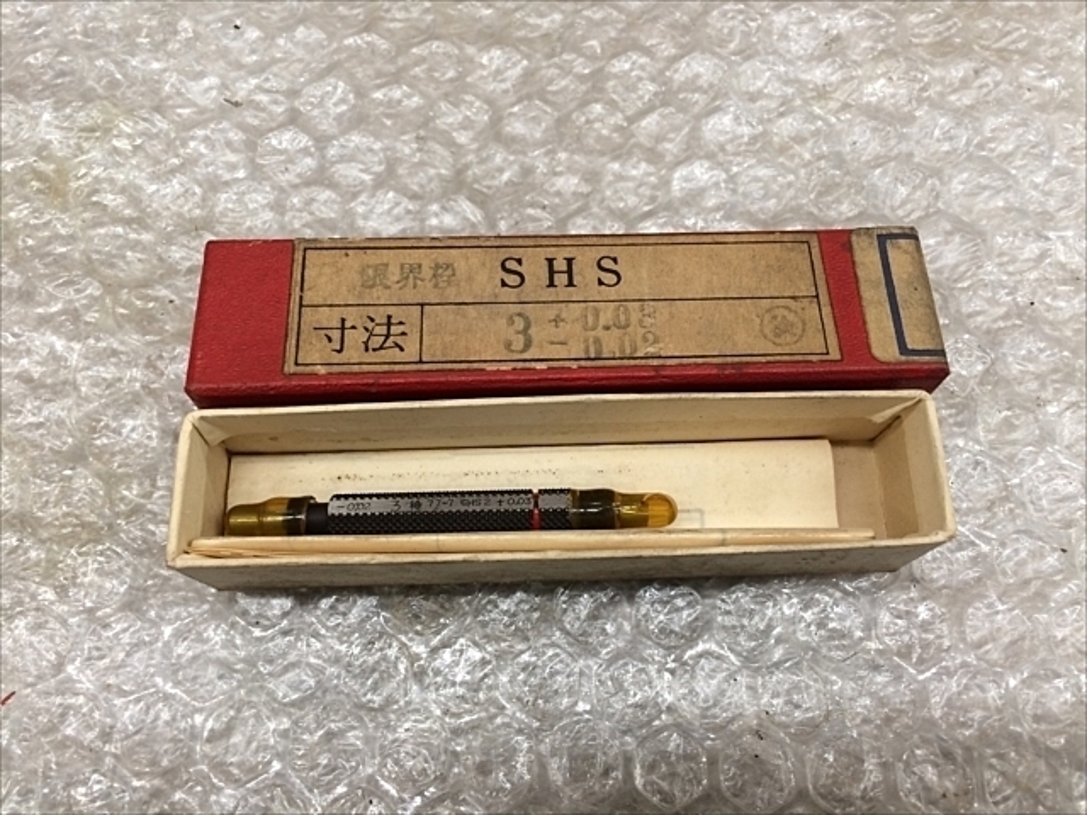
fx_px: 911
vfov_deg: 48.2
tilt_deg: -69.5
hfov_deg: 61.7
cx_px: 544
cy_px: 408
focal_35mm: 29
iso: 80
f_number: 2.2
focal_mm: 4.15
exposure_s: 1/30
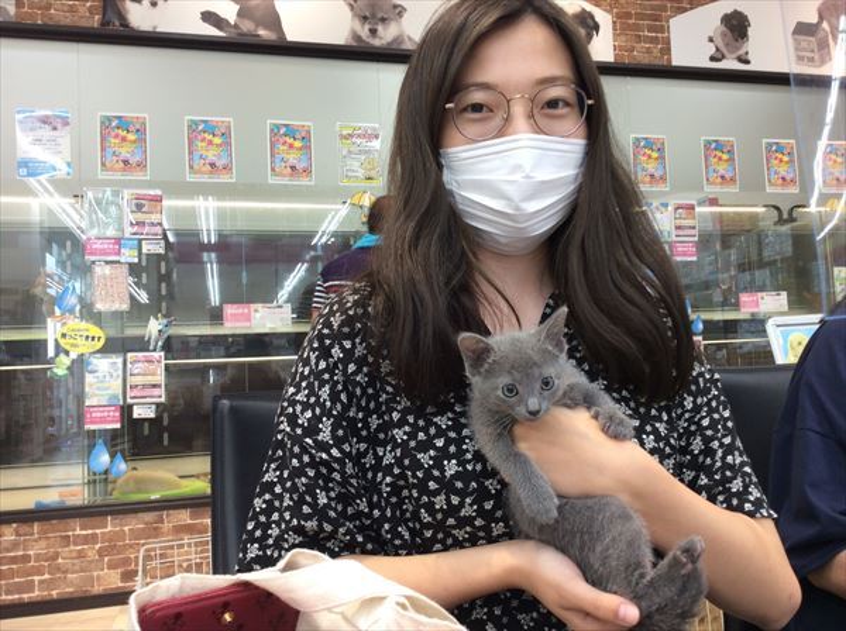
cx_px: 423
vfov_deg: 44.0
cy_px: 316
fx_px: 781
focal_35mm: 32
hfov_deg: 56.9
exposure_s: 1/24
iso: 40
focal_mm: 3.3
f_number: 2.4
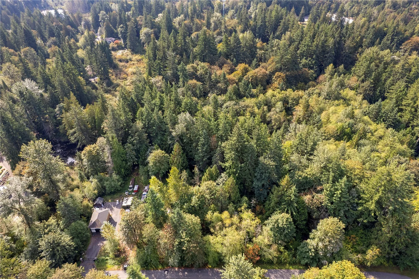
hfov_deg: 78.6
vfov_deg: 57.2
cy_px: 140
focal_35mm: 22
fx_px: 256
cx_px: 210
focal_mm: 8.38
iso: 100
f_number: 2.8
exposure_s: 1/80
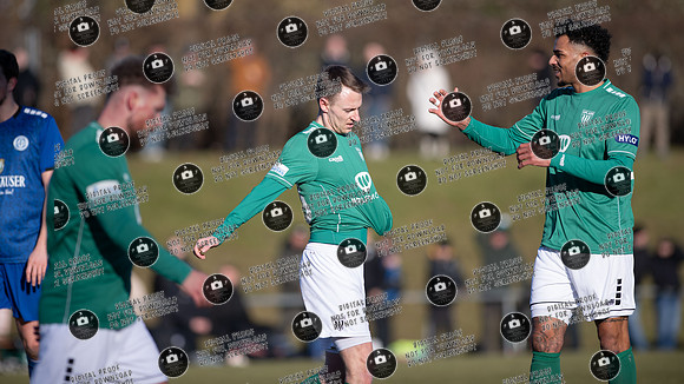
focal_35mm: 314
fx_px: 5699
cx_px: 342
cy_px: 164
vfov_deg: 3.9
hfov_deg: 6.9
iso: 100
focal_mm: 300
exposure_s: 1/1600
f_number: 3.2
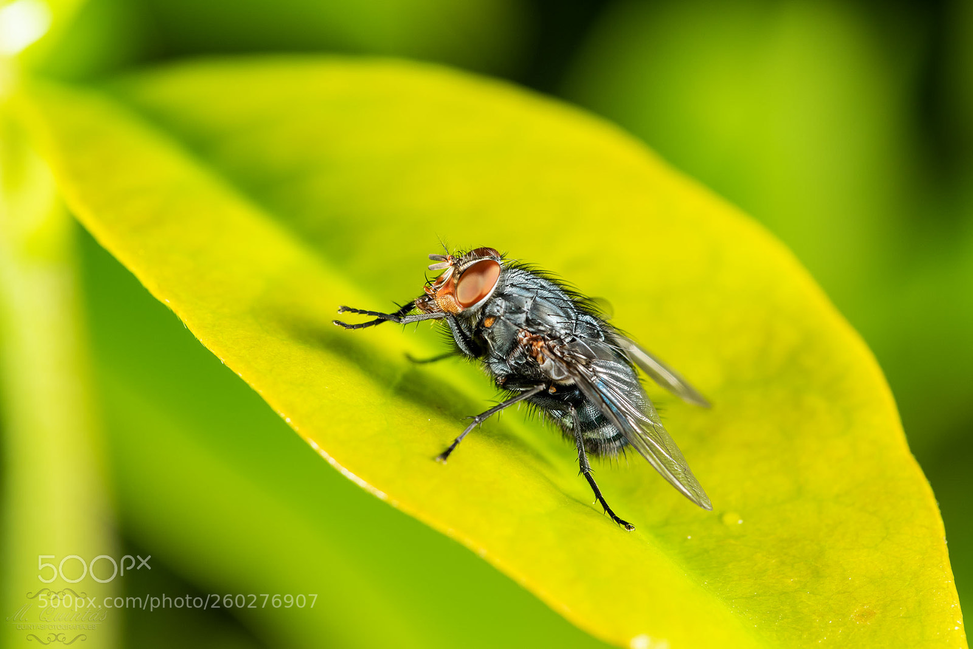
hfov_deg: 13.7
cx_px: 486
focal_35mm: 150
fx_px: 4055
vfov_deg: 9.2
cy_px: 324
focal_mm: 150
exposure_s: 1/200
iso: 400
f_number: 16
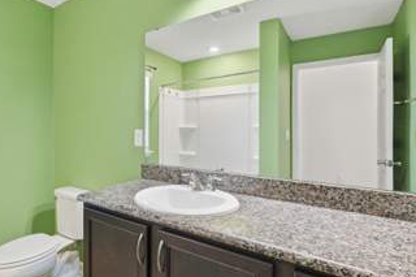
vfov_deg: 59.4
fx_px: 243
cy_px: 127
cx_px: 138
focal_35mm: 21
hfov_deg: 78.5
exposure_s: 1/200
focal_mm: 14
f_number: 8
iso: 400
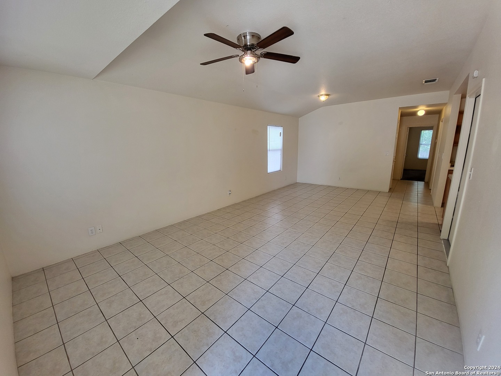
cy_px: 188
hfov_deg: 106.2
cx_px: 250
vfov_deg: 89.9
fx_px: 188
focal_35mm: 13
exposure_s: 1/60
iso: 125
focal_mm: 1.74
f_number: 2.2
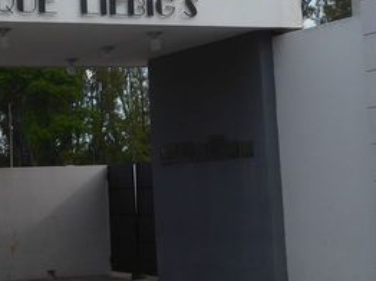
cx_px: 17
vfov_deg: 14.1
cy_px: 47
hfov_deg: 18.5
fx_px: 1129
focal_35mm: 104
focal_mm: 5.8
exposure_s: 1/640
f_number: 3.6
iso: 80
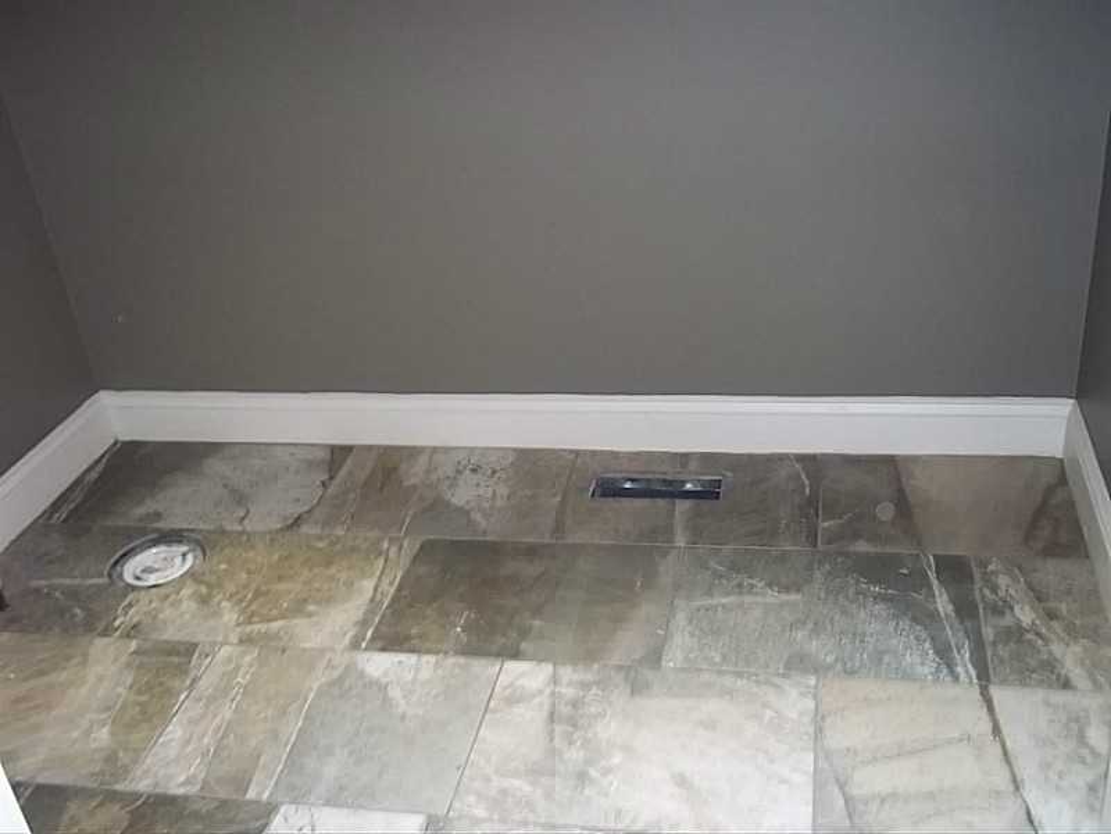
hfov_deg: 51.4
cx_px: 556
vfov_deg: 39.7
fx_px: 1155
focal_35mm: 36
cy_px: 417
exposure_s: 1/30
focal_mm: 6.5
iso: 160
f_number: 3.1
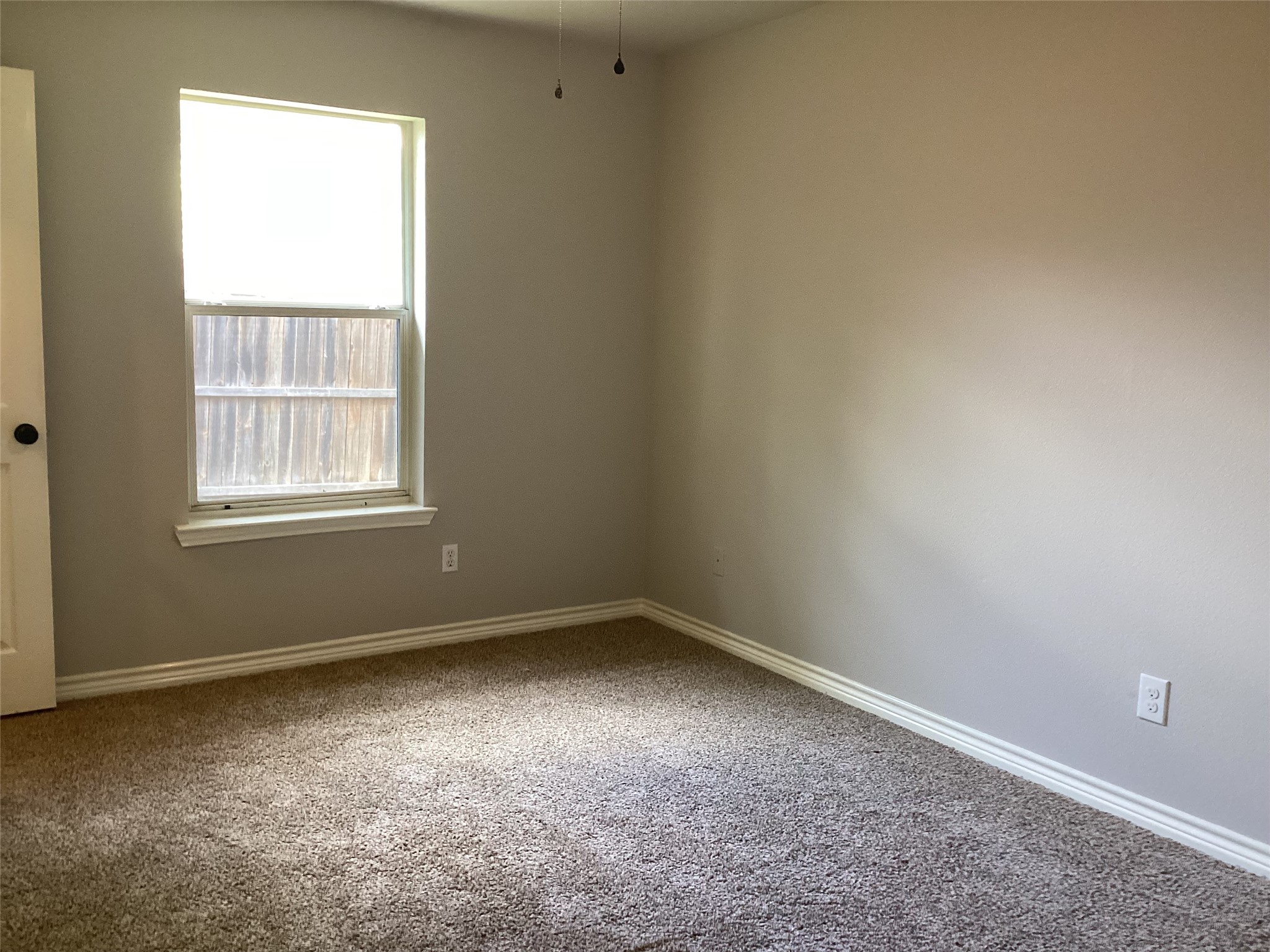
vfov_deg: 45.4
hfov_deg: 58.4
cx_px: 635
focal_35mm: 31
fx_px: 1137
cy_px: 476
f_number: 2.4
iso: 250
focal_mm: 3.3
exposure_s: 1/60
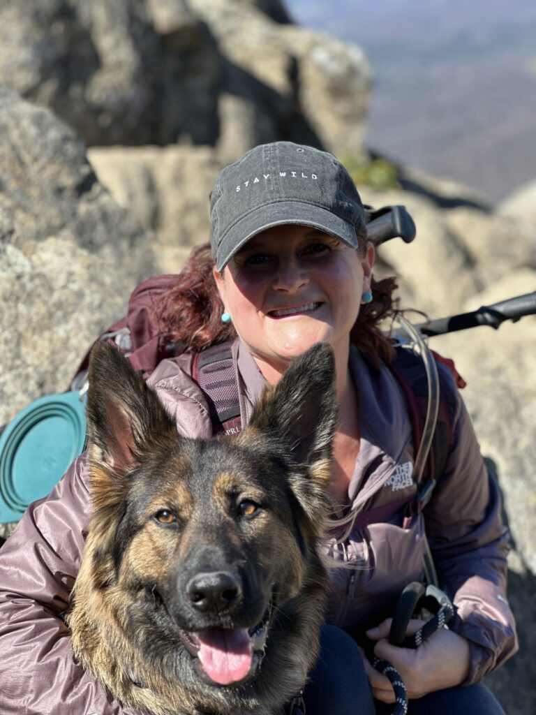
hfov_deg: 19.1
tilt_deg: -15.7
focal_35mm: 77
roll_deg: +7.0
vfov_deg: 25.3
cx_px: 268
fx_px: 1590
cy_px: 358
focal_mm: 9
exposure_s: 1/235
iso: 25
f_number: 2.8
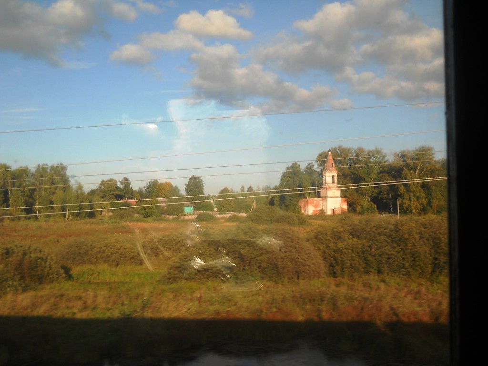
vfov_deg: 35.1
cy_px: 183
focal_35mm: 41
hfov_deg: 45.8
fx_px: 578
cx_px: 244
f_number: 5.5
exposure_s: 1/160
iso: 80
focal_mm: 6.72
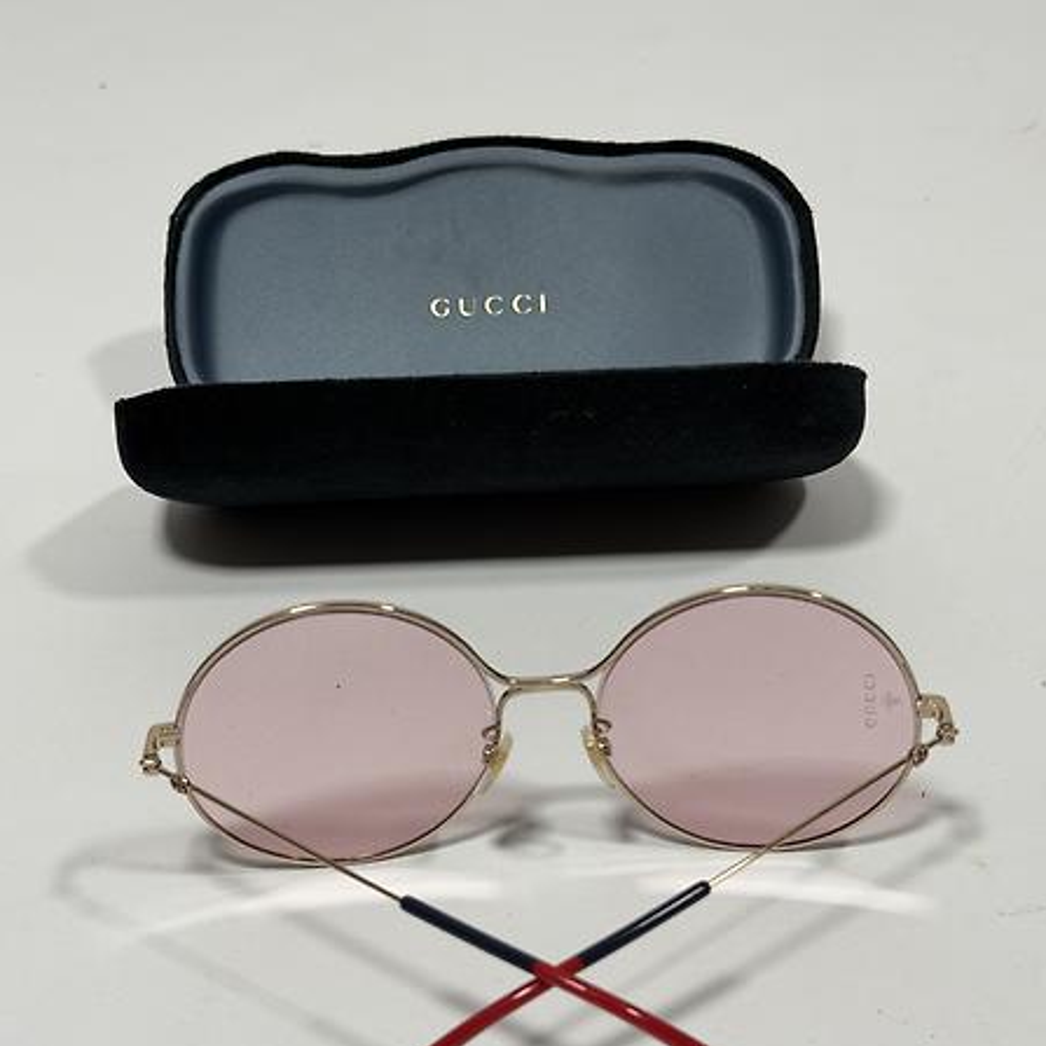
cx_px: 524
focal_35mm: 57
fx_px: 1949
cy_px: 566
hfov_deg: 30.0
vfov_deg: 30.0
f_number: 1.78
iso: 50
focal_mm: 6.76
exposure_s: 1/127
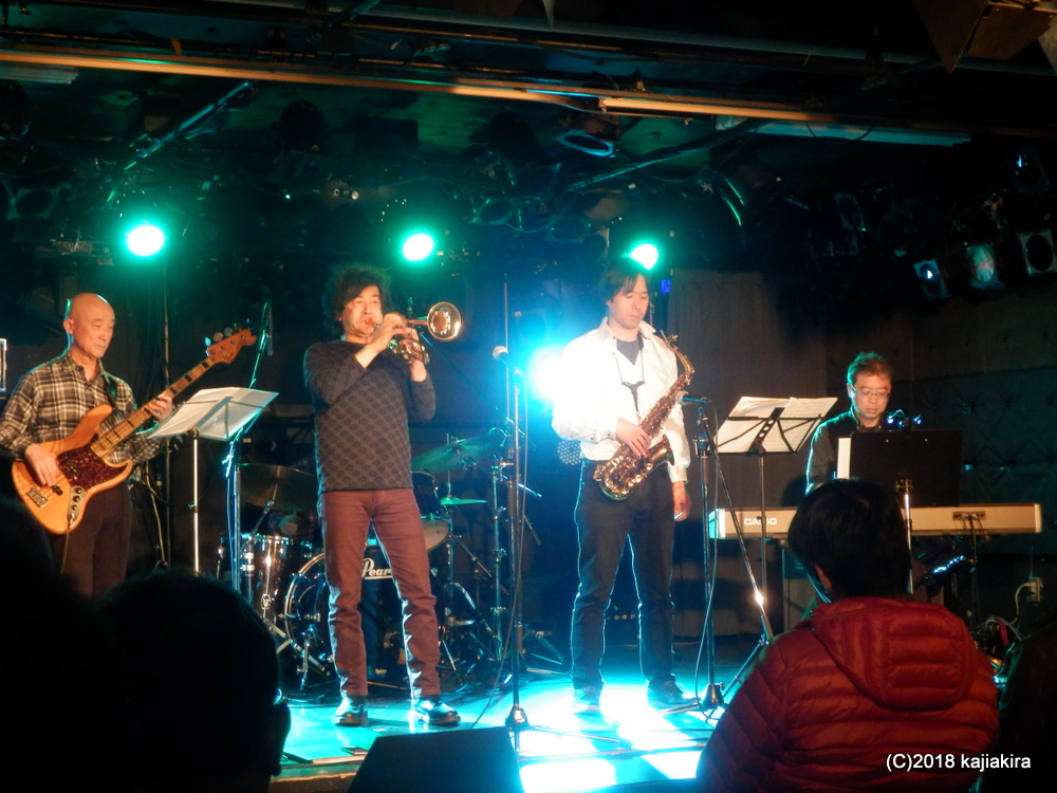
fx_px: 2321
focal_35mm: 76
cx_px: 528
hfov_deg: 25.7
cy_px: 396
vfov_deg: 19.4
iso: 800
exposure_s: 1/8
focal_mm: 13.5
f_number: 4.9
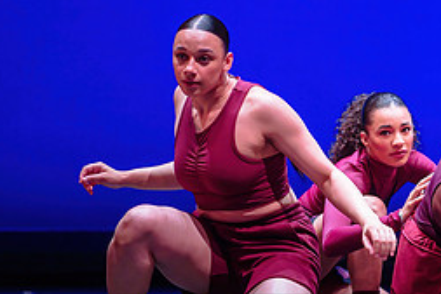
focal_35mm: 268
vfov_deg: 5.1
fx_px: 3285
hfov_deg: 7.6
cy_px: 138
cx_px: 515
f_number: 1.4
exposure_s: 1/400
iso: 1250
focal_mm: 105
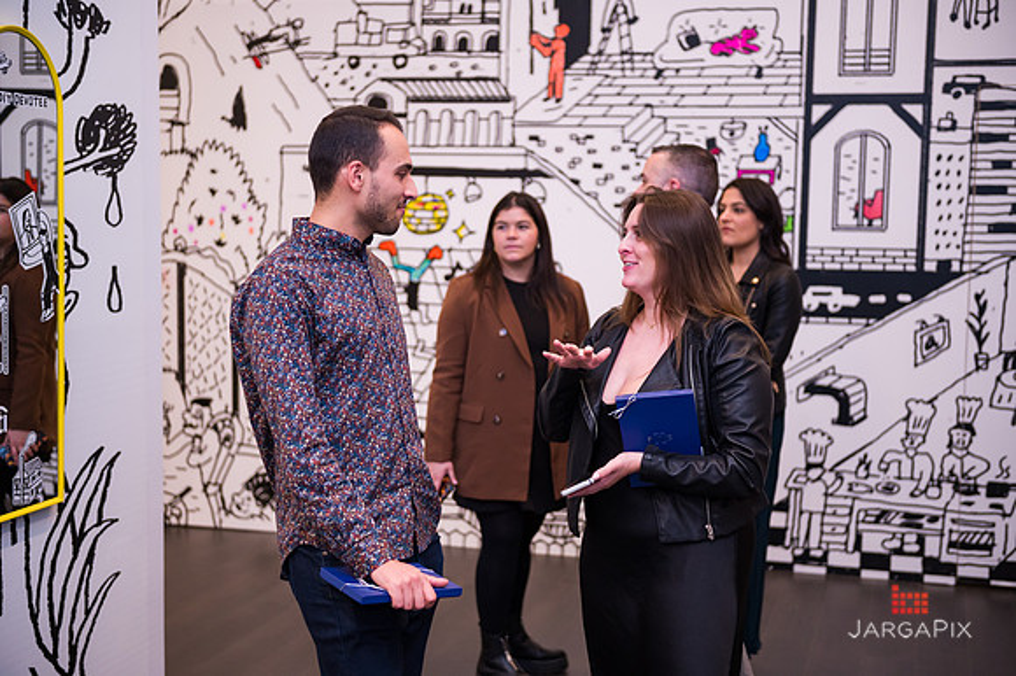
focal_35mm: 55
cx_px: 508
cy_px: 338
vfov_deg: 24.6
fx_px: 1551
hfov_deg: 36.3
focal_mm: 55
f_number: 3.2
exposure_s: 1/200
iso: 1600
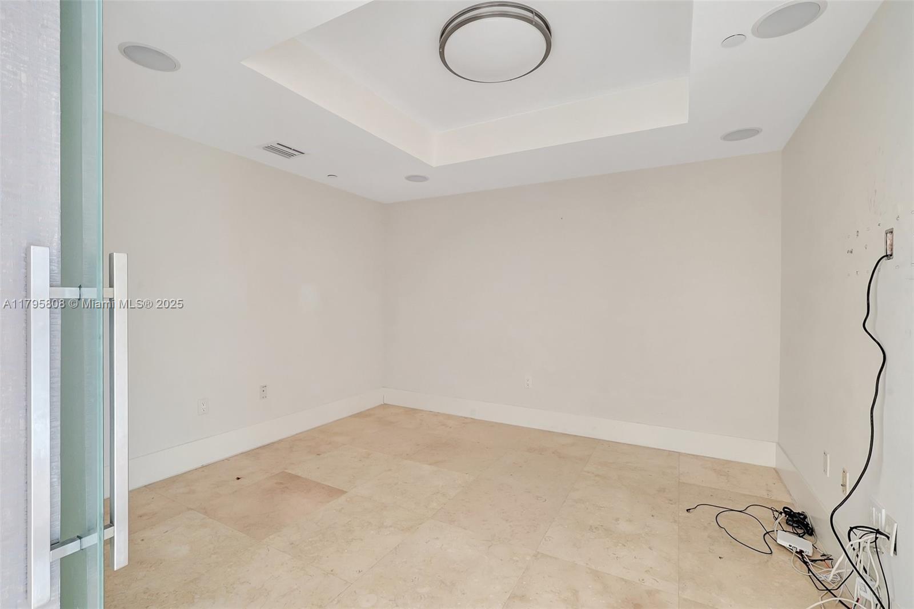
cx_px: 457
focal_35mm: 16
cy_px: 304
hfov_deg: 95.0
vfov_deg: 72.0
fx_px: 419
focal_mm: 16.5
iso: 640
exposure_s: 5
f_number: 13
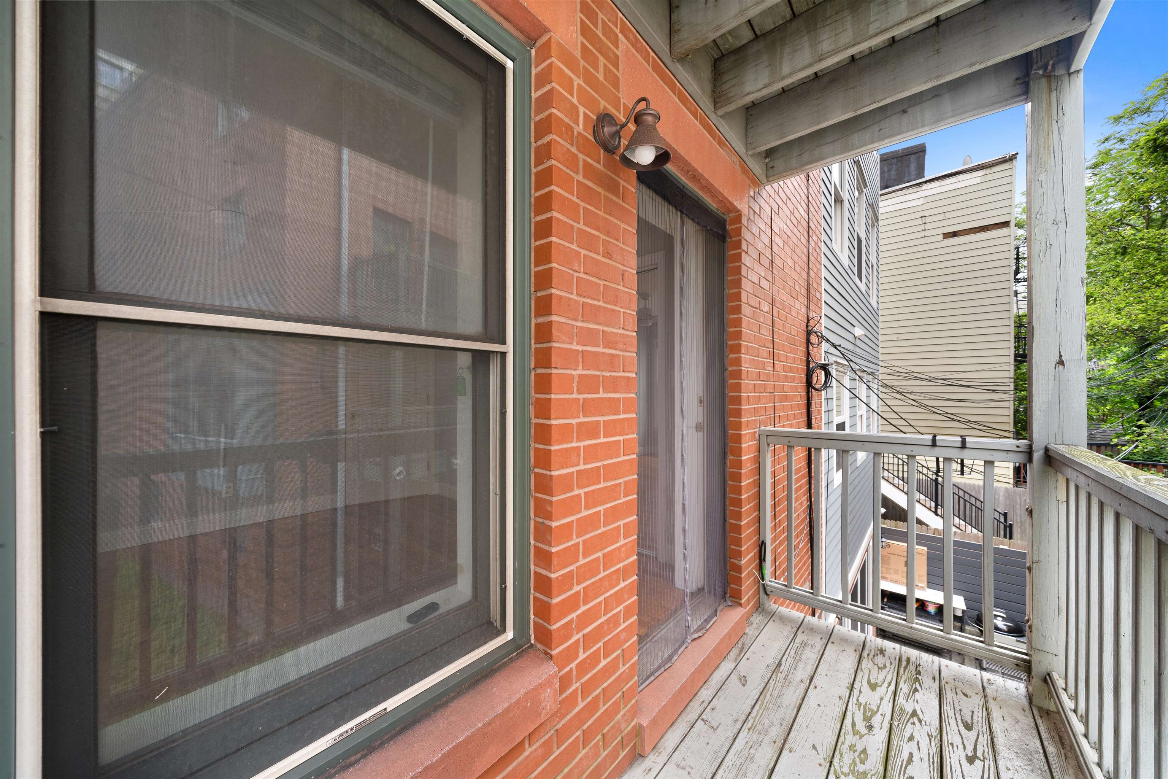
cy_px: 390
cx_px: 584
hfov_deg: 112.6
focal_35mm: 12
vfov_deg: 90.0
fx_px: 389
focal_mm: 12
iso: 640
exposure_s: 1/6
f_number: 8
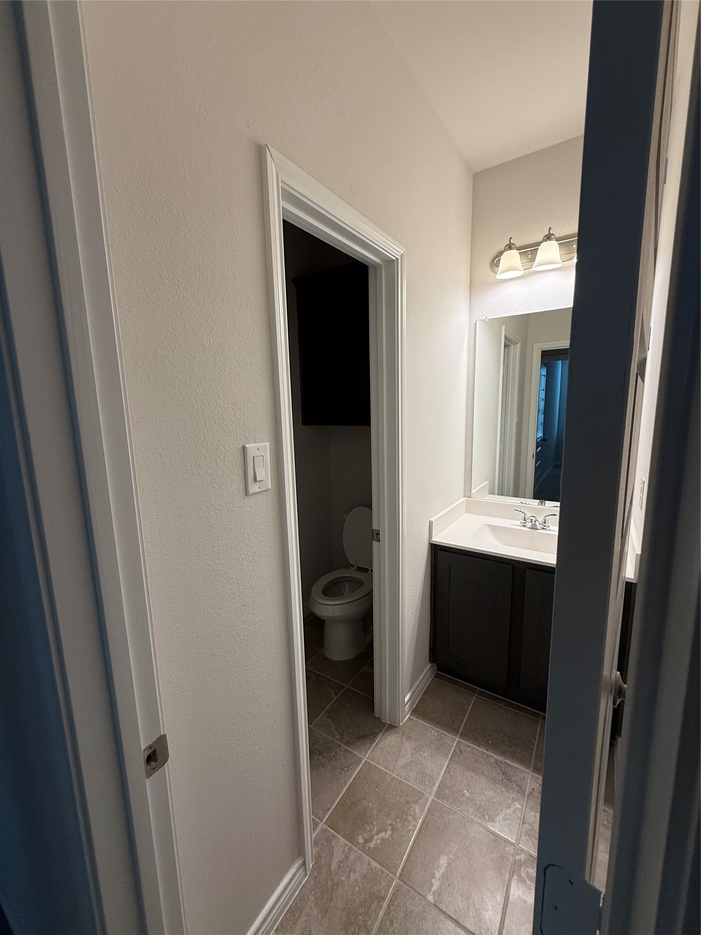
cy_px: 468
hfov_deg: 85.7
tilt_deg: -7.0
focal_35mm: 14
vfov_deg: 102.1
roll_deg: +2.0
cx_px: 350
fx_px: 378
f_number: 2.2
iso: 200
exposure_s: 1/120
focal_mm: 2.22
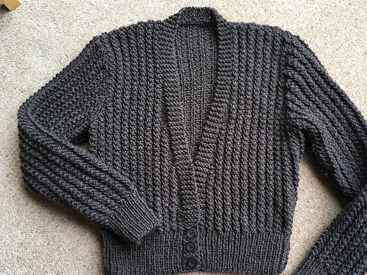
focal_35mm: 32
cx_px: 200
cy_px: 151
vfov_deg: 44.1
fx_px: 339
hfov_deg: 56.7
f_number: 2.2
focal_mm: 4.15
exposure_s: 1/33
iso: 25
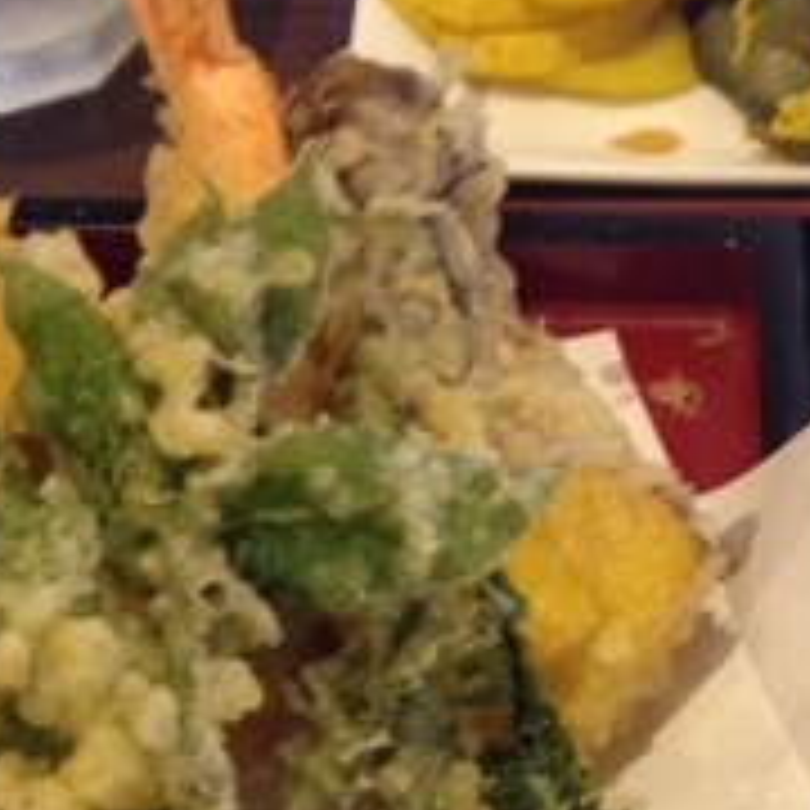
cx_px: 652
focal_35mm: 110
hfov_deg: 15.7
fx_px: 2912
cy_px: 1008
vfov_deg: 15.2
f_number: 2.4
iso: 320
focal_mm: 4.28
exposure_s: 1/20
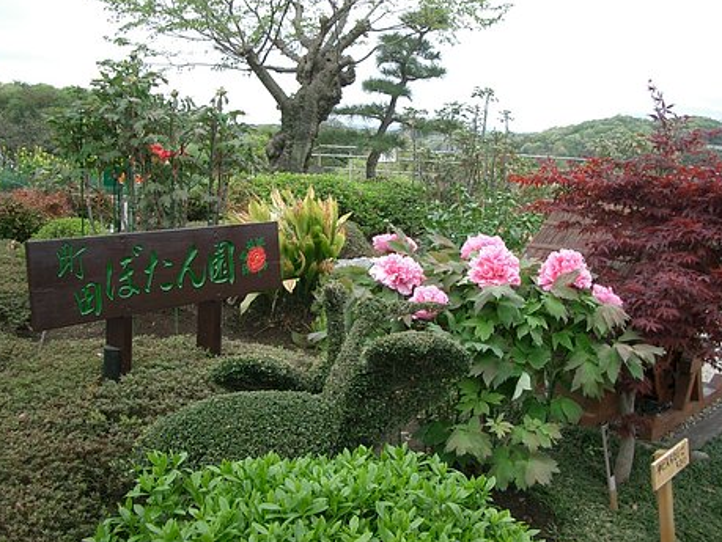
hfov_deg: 47.8
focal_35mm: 39
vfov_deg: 36.9
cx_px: 333
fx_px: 814
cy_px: 258
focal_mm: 5.8
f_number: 2.6
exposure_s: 1/400
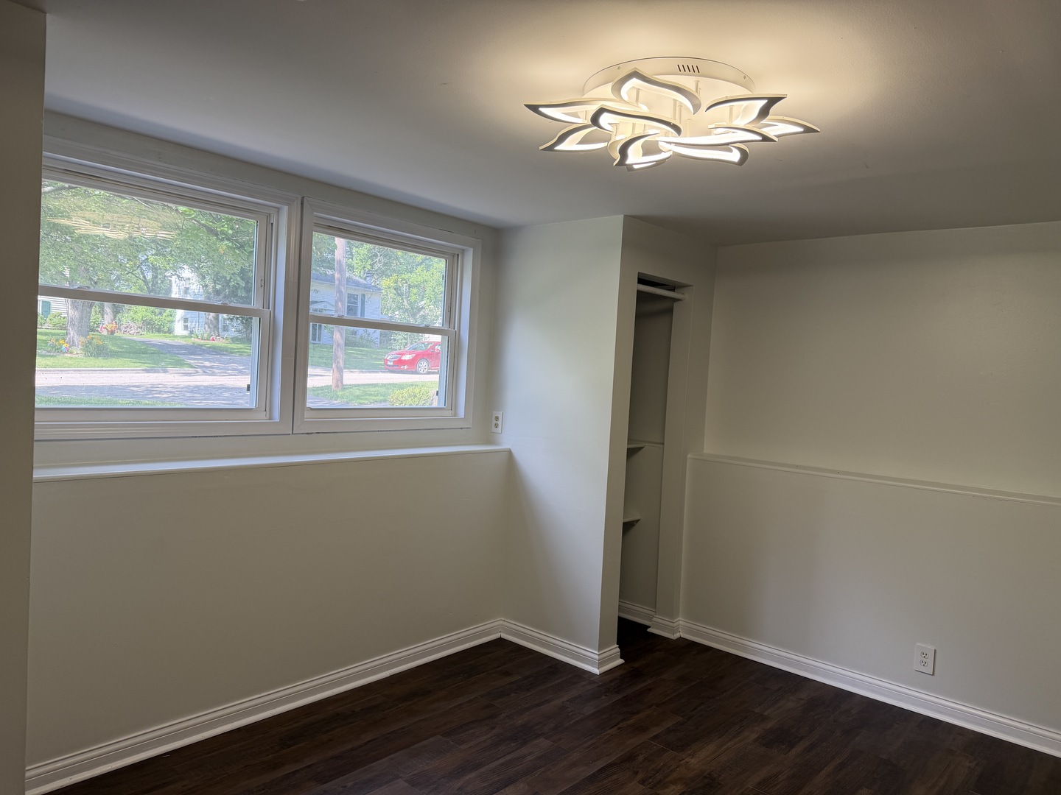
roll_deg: -2.8
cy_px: 398
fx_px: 736
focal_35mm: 24
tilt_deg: -1.7
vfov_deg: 56.8
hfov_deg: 71.6
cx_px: 530
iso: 80
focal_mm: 6.76
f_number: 1.78
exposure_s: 1/189
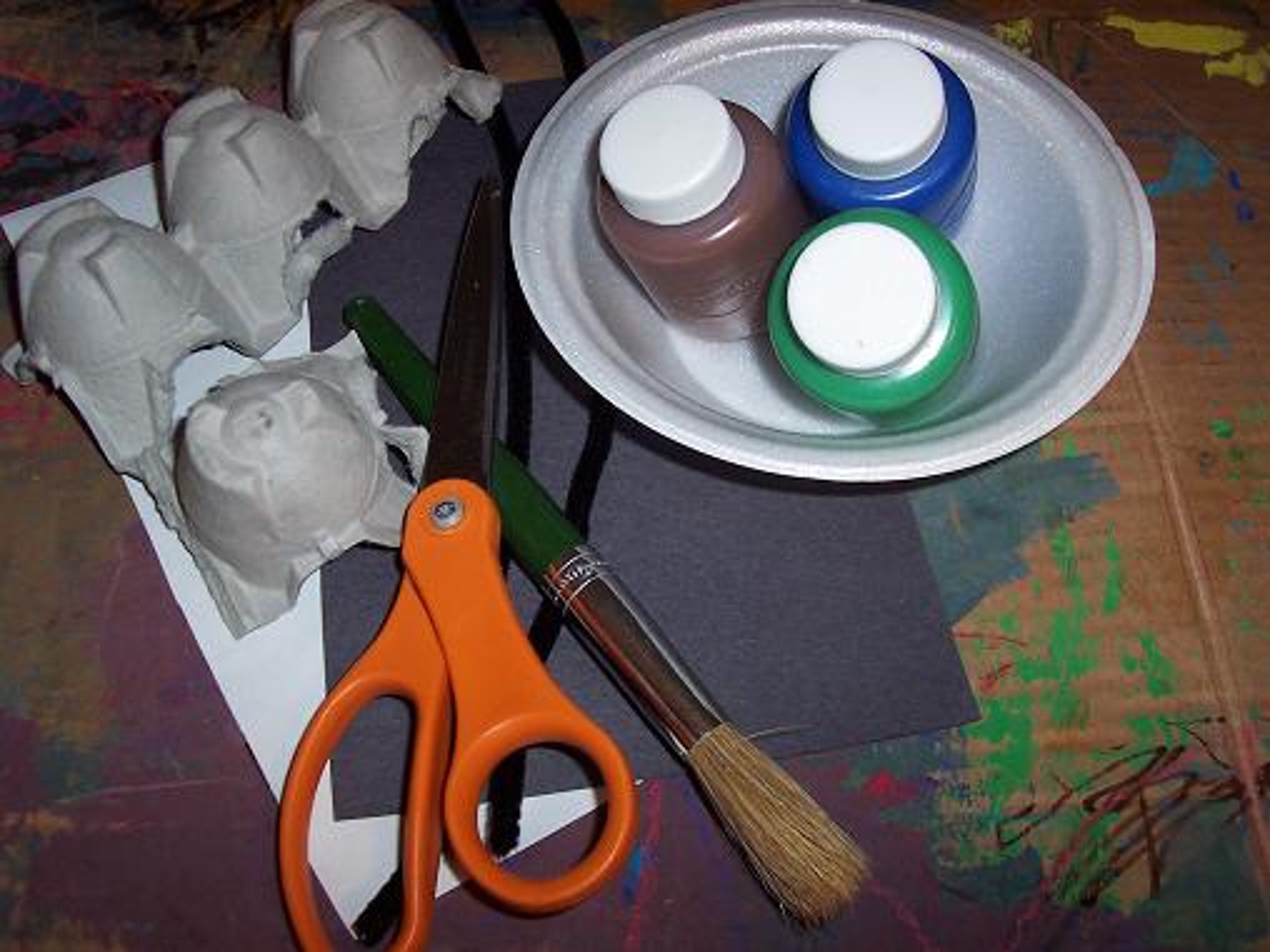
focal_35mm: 37
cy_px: 476
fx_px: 1357
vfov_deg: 38.7
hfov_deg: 50.1
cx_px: 635
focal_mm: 5.6
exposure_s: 1/60
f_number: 2.8
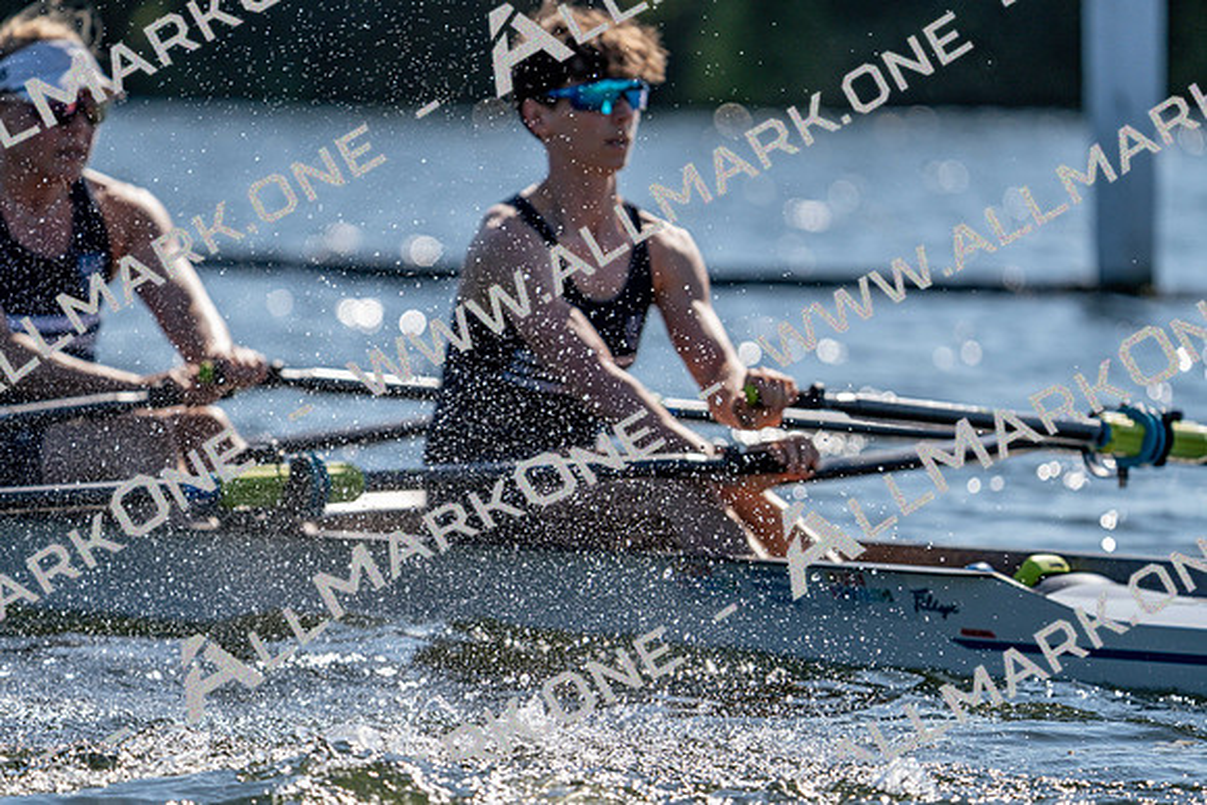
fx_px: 12139
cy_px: 402
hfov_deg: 5.7
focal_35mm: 362
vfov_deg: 3.8
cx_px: 604
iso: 160
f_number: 6.3
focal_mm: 362
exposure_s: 1/1600
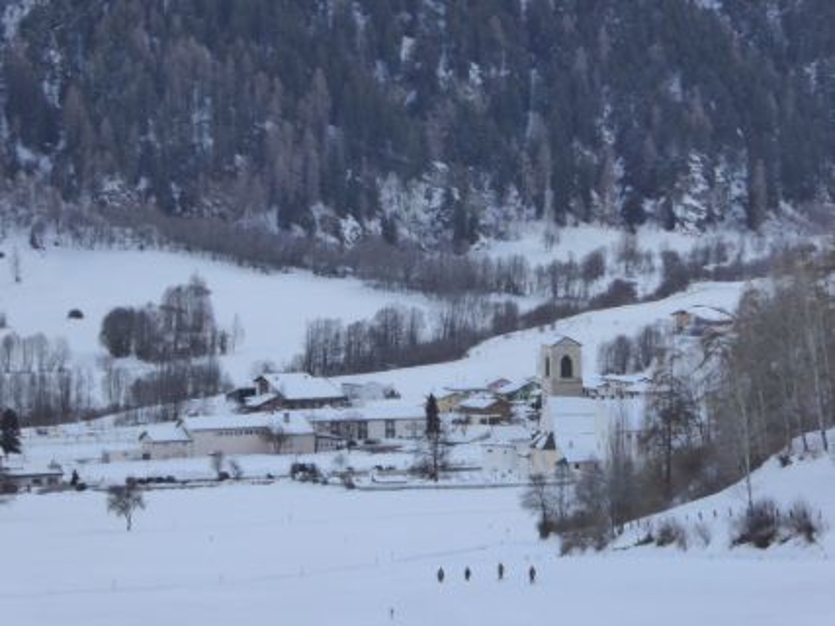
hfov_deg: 10.4
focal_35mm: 191
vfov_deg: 7.8
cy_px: 313
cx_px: 418
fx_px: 4606
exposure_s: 1/160
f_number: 5.6
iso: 200
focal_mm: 30.9
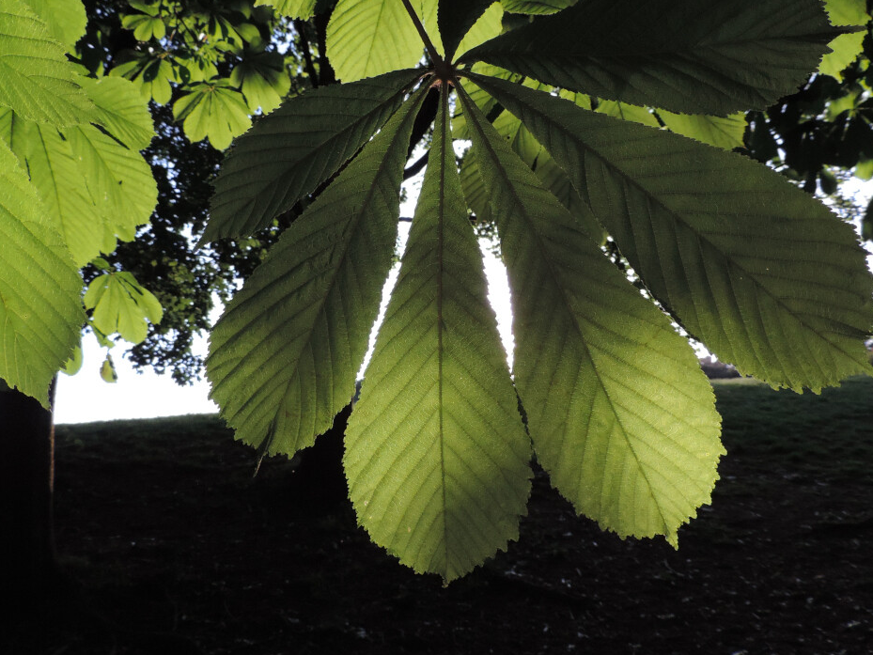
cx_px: 427
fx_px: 782
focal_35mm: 31
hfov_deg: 58.3
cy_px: 284
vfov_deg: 45.3
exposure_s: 1/1000
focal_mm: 4.3
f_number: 3
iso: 400
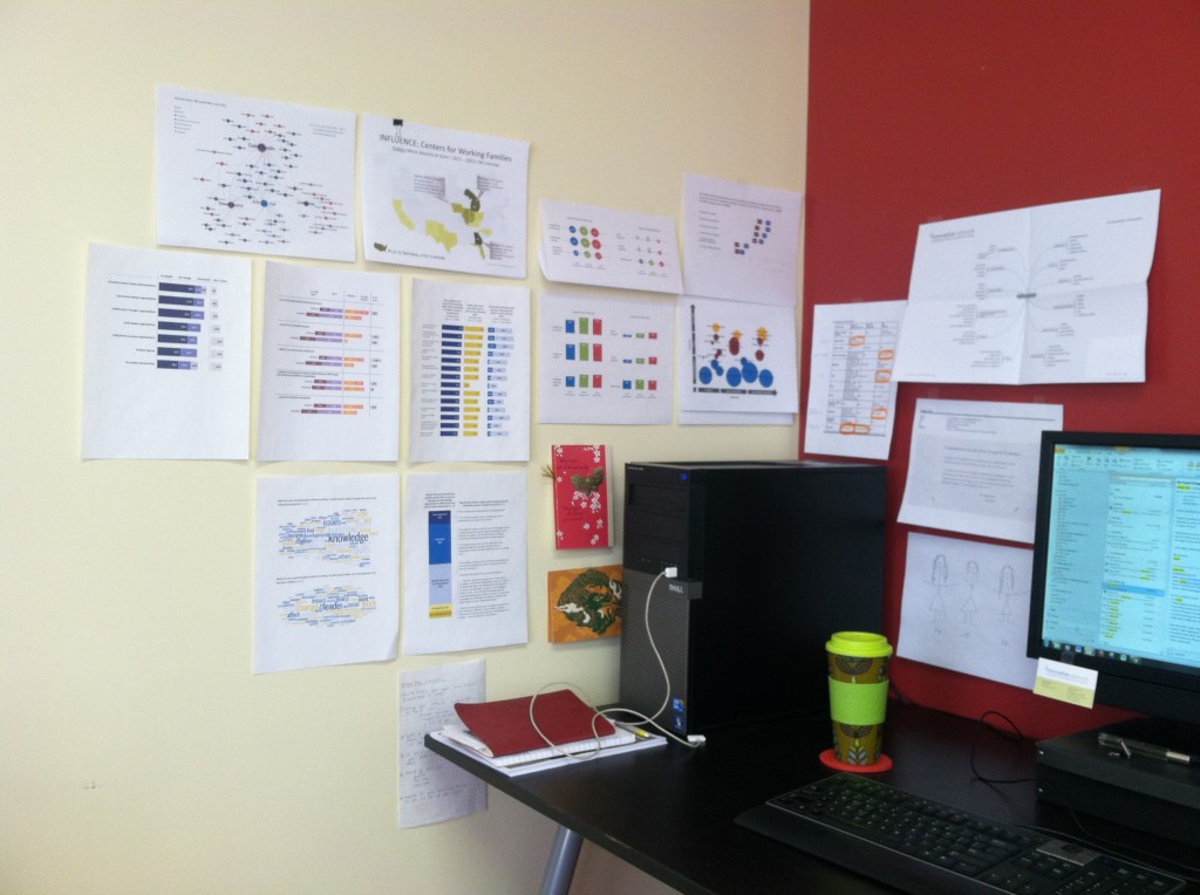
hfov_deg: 52.7
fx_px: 1211
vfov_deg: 40.6
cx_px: 600
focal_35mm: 35
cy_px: 448
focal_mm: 3.85
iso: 80
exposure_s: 1/33
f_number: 2.8
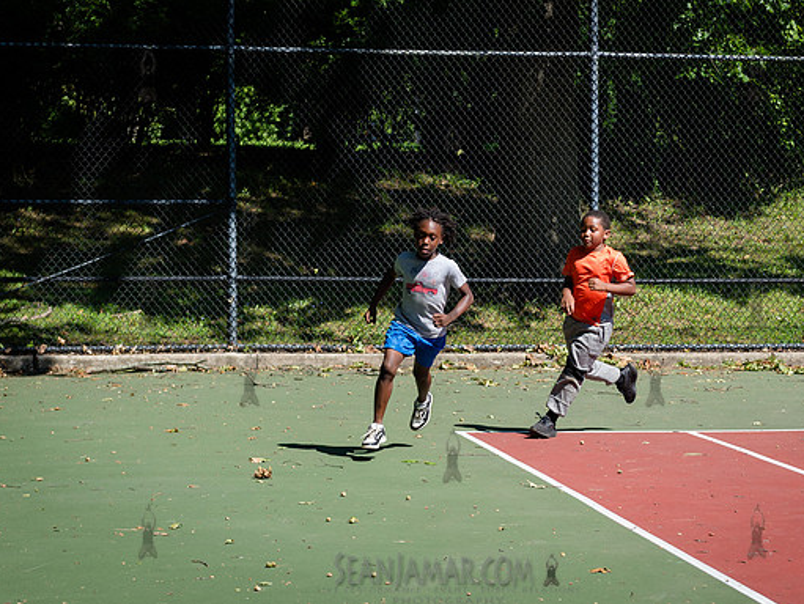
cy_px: 304
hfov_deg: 18.7
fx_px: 2440
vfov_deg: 14.1
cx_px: 465
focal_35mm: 105
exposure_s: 1/1250
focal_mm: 60
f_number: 3.5
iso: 200
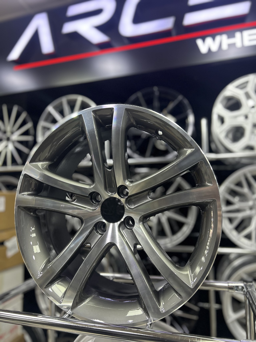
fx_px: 256
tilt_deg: +5.7
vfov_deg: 67.3
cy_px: 171
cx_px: 128
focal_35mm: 26
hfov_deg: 53.1
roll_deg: +0.7
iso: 125
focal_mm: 5.7
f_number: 1.5
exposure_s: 1/100
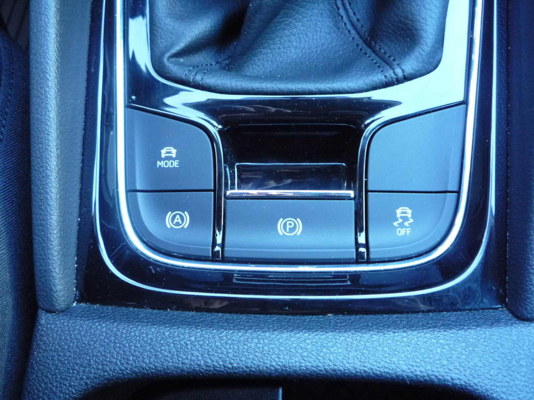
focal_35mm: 31
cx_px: 269
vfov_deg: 45.4
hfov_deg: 58.4
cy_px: 203
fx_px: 478
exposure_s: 1/10
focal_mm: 5.2
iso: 400
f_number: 3.3
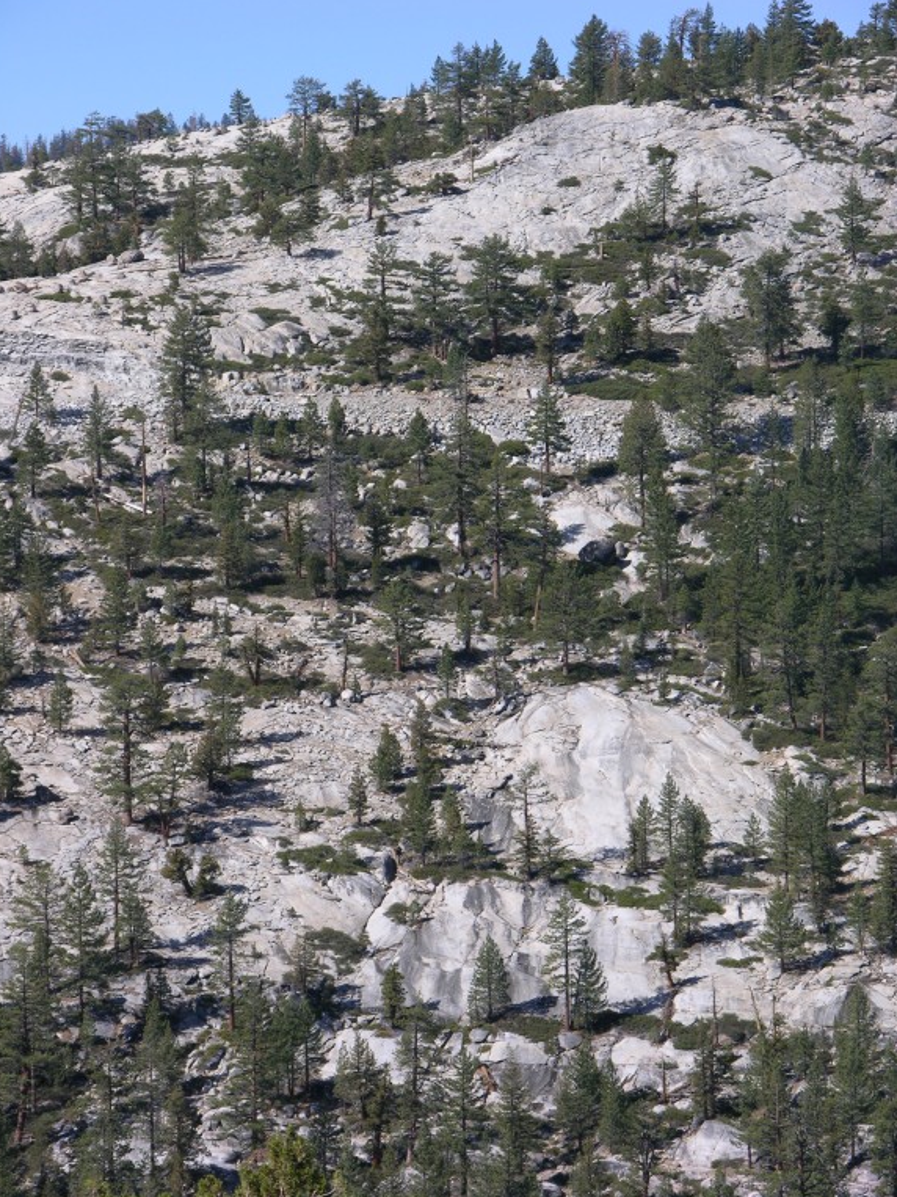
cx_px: 447
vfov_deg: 12.3
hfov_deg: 9.2
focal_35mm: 161
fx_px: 5564
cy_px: 596
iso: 50
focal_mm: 41.1
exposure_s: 1/267
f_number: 5.6
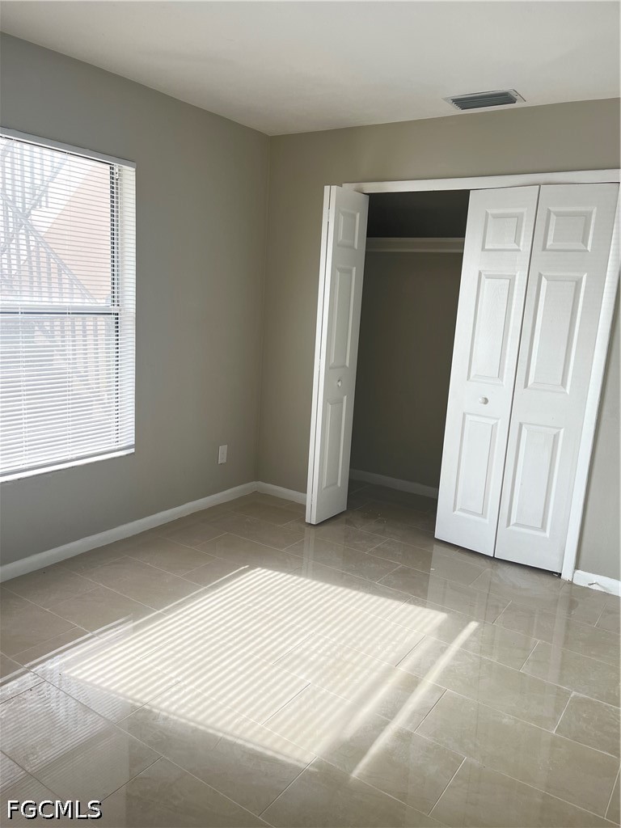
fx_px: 622
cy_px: 414
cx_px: 310
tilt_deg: -11.4
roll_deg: -2.6
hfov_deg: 53.1
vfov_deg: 67.3
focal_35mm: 26
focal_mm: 5.1
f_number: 1.6
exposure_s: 1/121
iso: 50
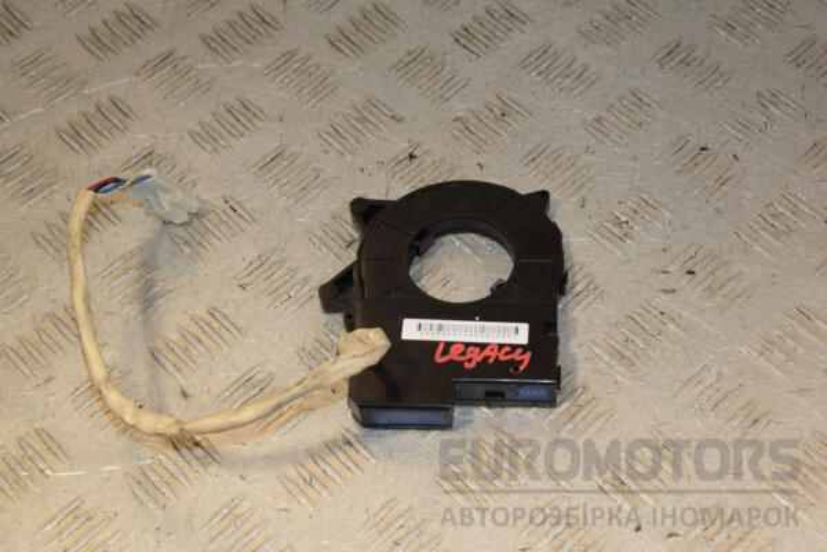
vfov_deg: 22.6
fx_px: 1378
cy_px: 276
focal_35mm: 60
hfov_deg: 33.4
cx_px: 414
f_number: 9
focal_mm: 40
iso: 800
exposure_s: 1/200
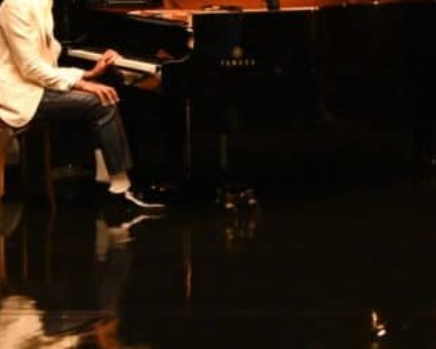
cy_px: 106
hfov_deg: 12.7
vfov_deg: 10.2
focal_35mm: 152
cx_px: 304
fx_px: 1962
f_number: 6.3
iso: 8000
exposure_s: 1/200
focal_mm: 50
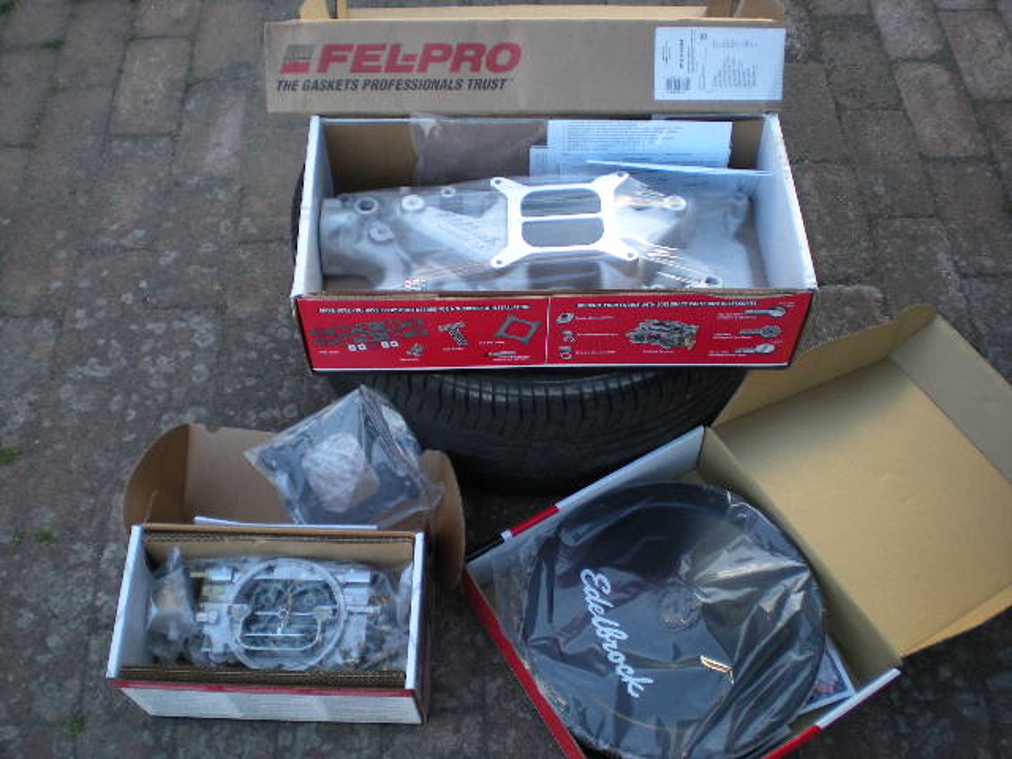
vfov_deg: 37.7
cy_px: 380
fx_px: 1111
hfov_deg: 49.0
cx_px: 506
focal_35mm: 38
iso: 92
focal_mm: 6.3
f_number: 3.1
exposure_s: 1/67.8
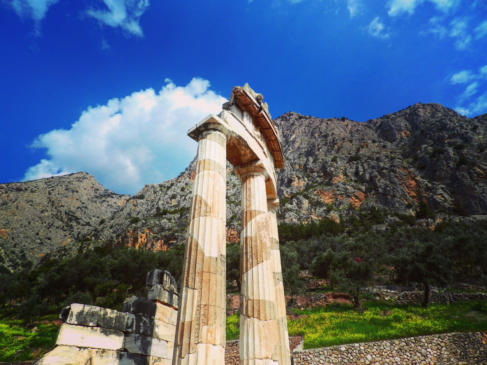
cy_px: 182
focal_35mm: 23
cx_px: 244
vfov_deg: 58.9
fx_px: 324
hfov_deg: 73.9
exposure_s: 1/1500
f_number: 3.5
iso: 200
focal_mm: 4
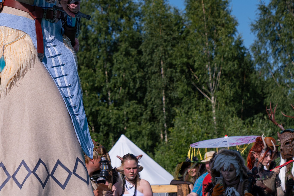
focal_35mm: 176
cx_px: 61
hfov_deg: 11.6
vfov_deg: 7.8
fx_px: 1438
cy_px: 20
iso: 160
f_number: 4.5
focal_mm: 44.1
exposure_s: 1/1600
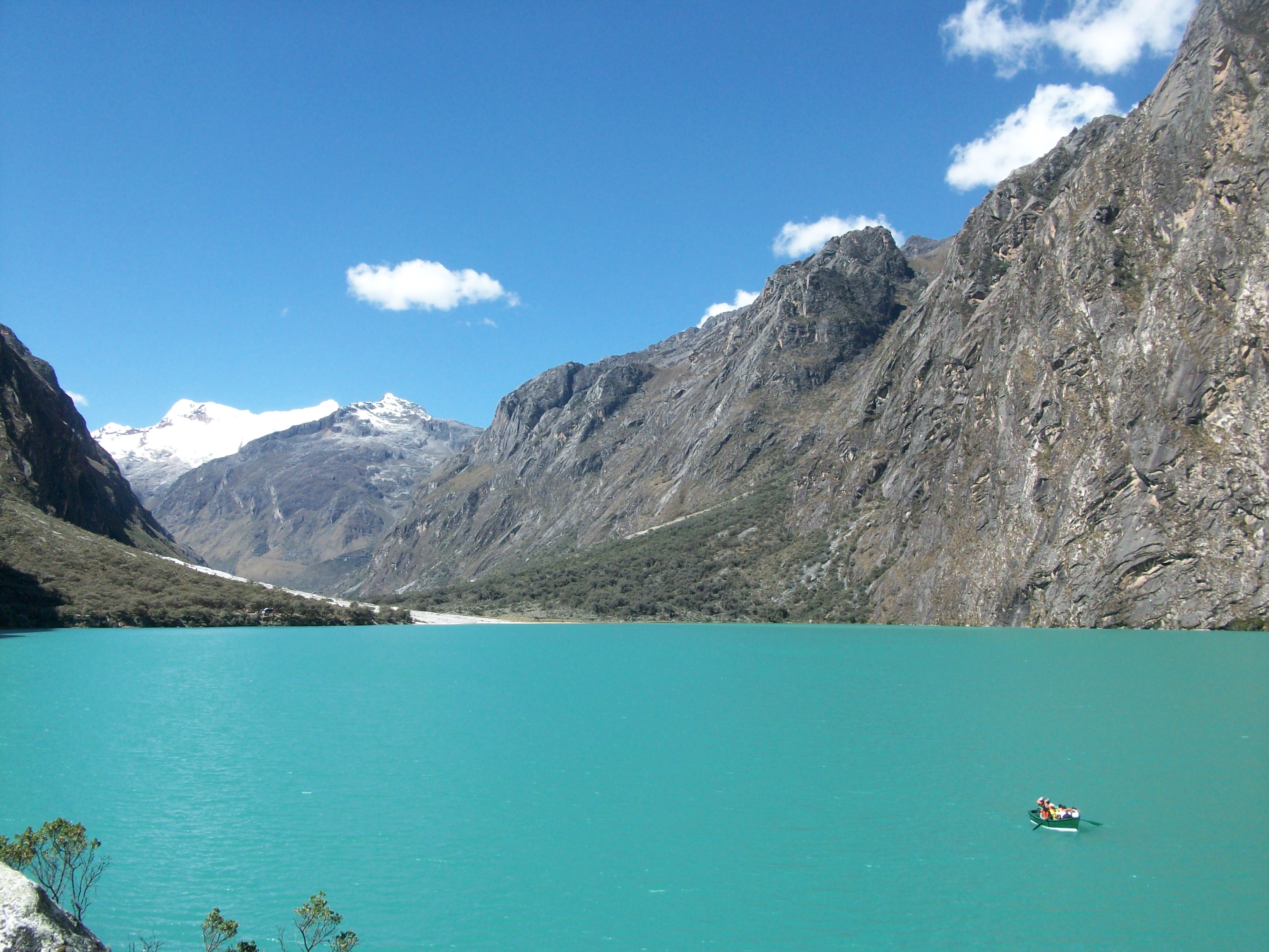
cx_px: 634
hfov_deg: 54.0
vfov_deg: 41.8
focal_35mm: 34
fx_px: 1246
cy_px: 476
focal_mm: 5.7
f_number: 5.5
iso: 64
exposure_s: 1/240
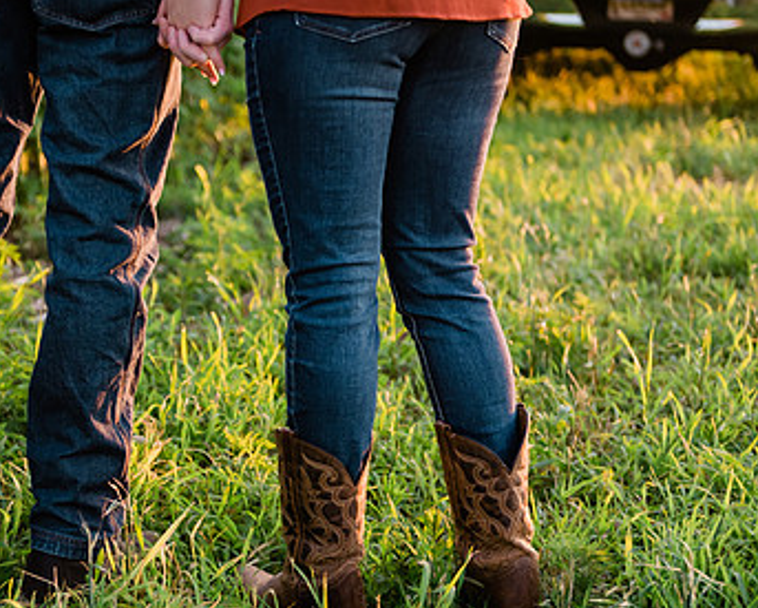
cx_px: 276
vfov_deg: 17.9
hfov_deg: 22.2
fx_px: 1931
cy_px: 297
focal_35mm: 86
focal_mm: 50
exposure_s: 1/400
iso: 320
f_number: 2.8
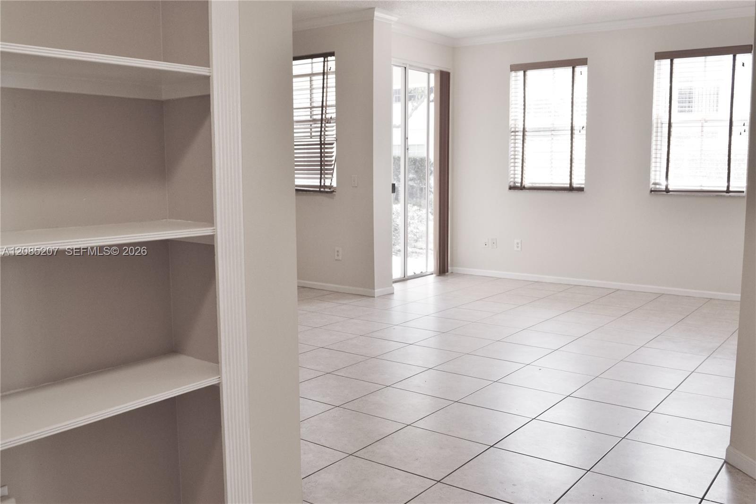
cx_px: 378
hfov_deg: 57.2
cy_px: 252
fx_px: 693
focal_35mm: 33
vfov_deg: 40.0
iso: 400
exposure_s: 1/60
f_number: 8
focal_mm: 22
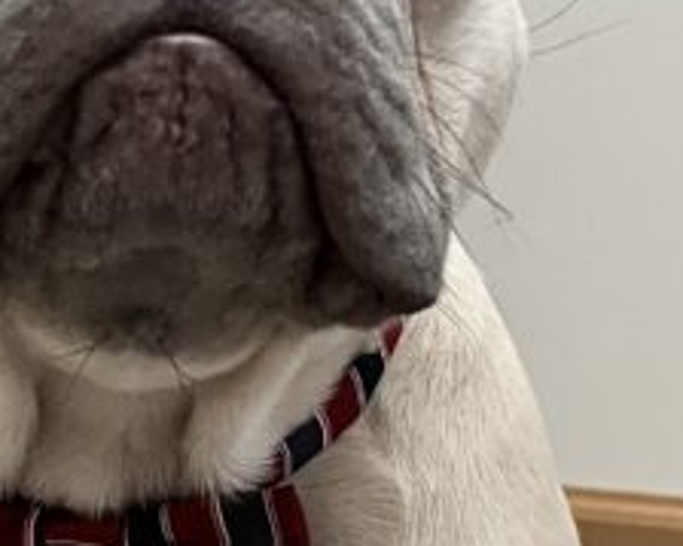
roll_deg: -1.3
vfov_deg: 13.2
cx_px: 241
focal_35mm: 116
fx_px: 2344
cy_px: 406
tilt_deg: -12.6
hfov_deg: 16.6
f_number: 1.6
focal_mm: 5.1
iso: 500
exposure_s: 1/47
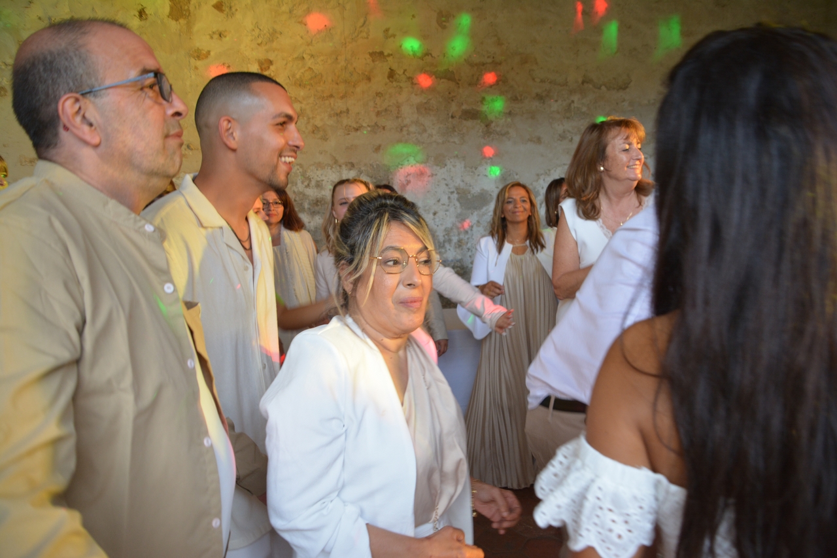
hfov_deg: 67.4
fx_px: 628
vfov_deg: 47.9
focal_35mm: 27
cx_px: 418
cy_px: 279
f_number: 4
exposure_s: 1/60
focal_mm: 18
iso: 720
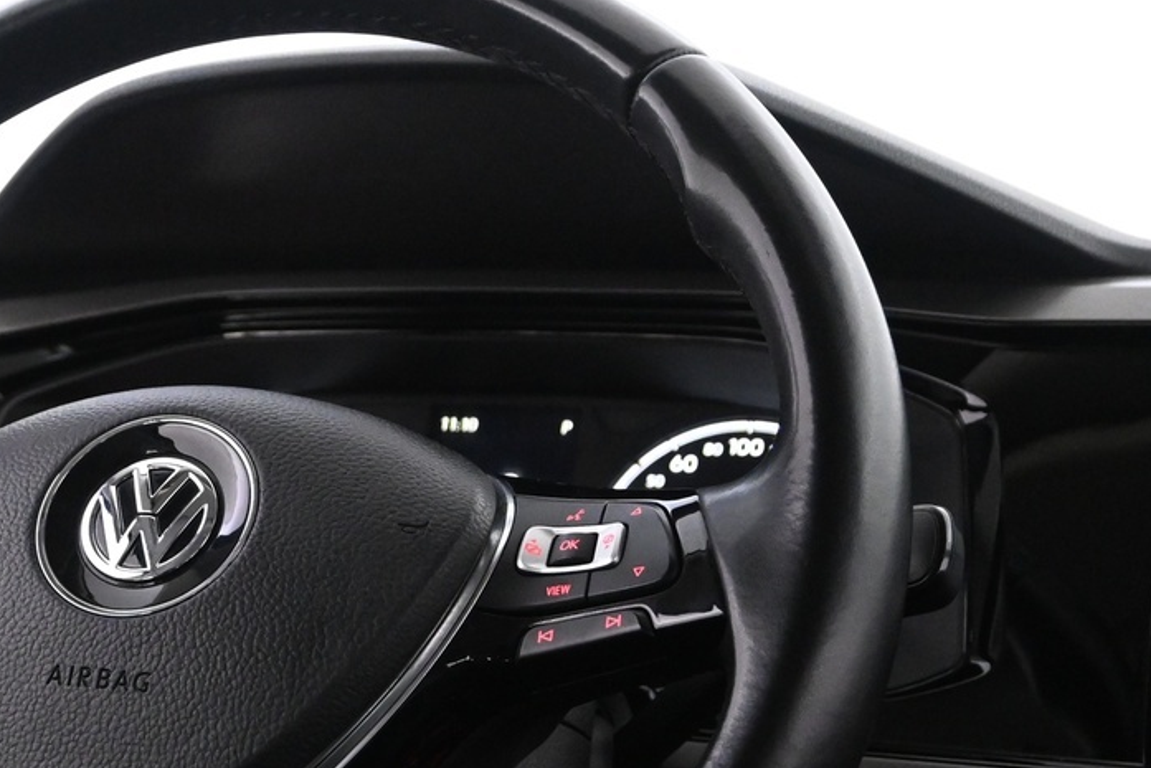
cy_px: 570
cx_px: 167
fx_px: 2563
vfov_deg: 17.0
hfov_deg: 24.7
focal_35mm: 80
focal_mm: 23
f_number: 4.2
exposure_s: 1/30
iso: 3200
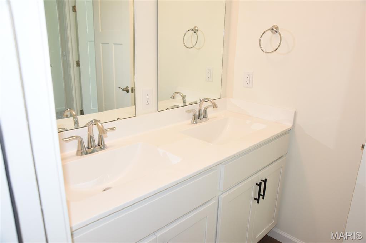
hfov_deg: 69.4
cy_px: 122
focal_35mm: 26
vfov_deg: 49.5
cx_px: 183
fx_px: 264
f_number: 6.3
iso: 2000
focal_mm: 26
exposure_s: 1/200
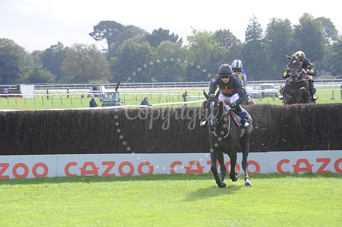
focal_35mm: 200
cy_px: 114
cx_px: 171
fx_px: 1899
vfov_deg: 6.9
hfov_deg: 10.3
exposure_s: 1/500
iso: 1000
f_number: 9
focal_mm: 200
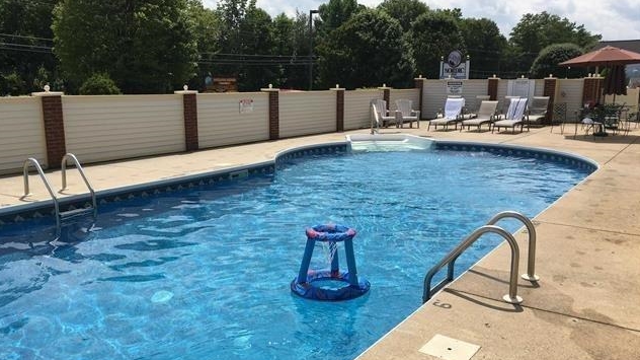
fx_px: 543
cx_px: 320
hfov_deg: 61.0
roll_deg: +0.0
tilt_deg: -11.7
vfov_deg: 36.6
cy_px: 193
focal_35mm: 32
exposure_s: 1/2079
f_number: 2.2
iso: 25
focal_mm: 4.15
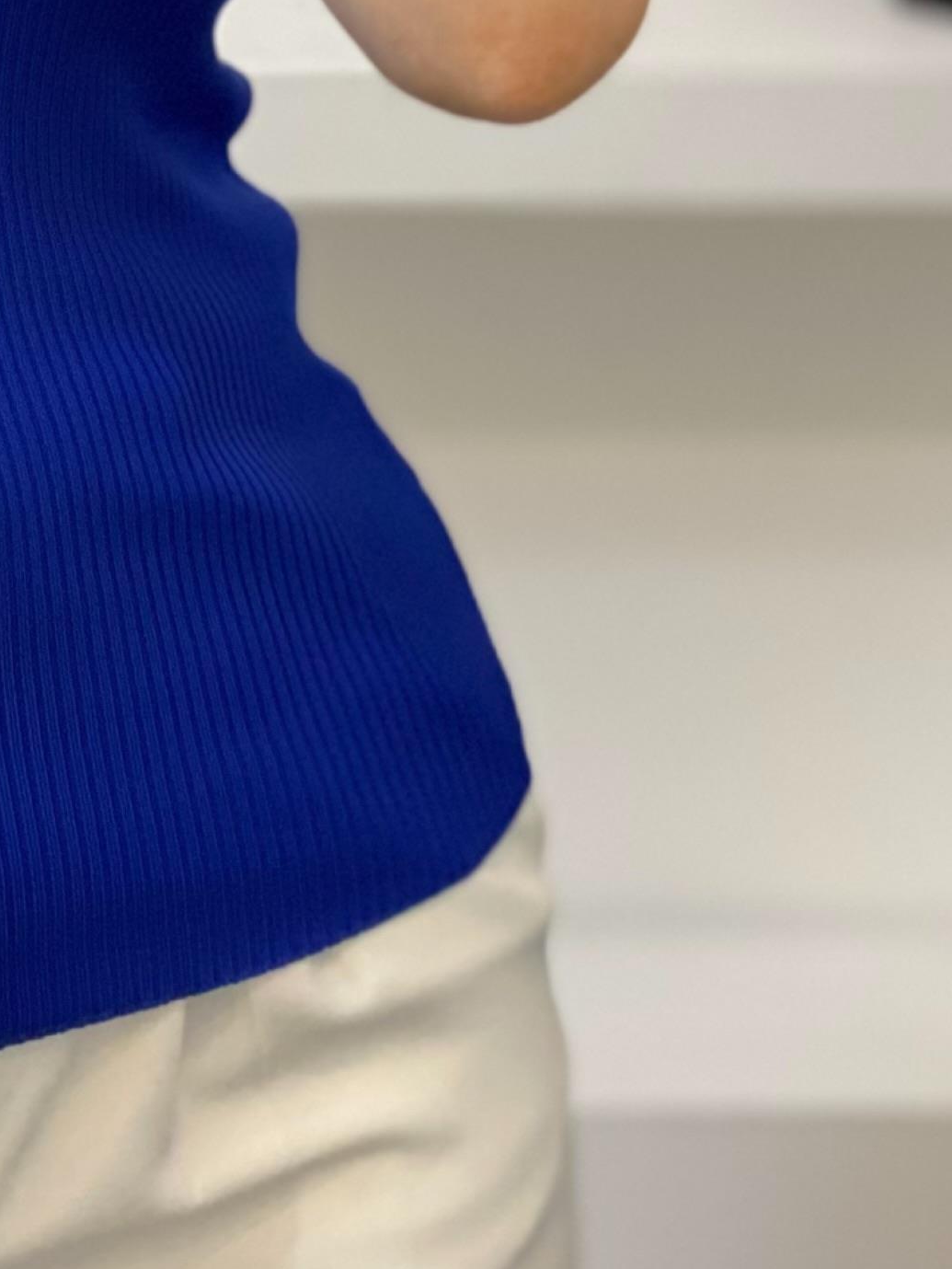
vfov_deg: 12.5
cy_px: -533
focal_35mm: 152
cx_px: -188
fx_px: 5571
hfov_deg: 9.6
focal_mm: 6
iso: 125
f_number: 2
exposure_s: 1/100
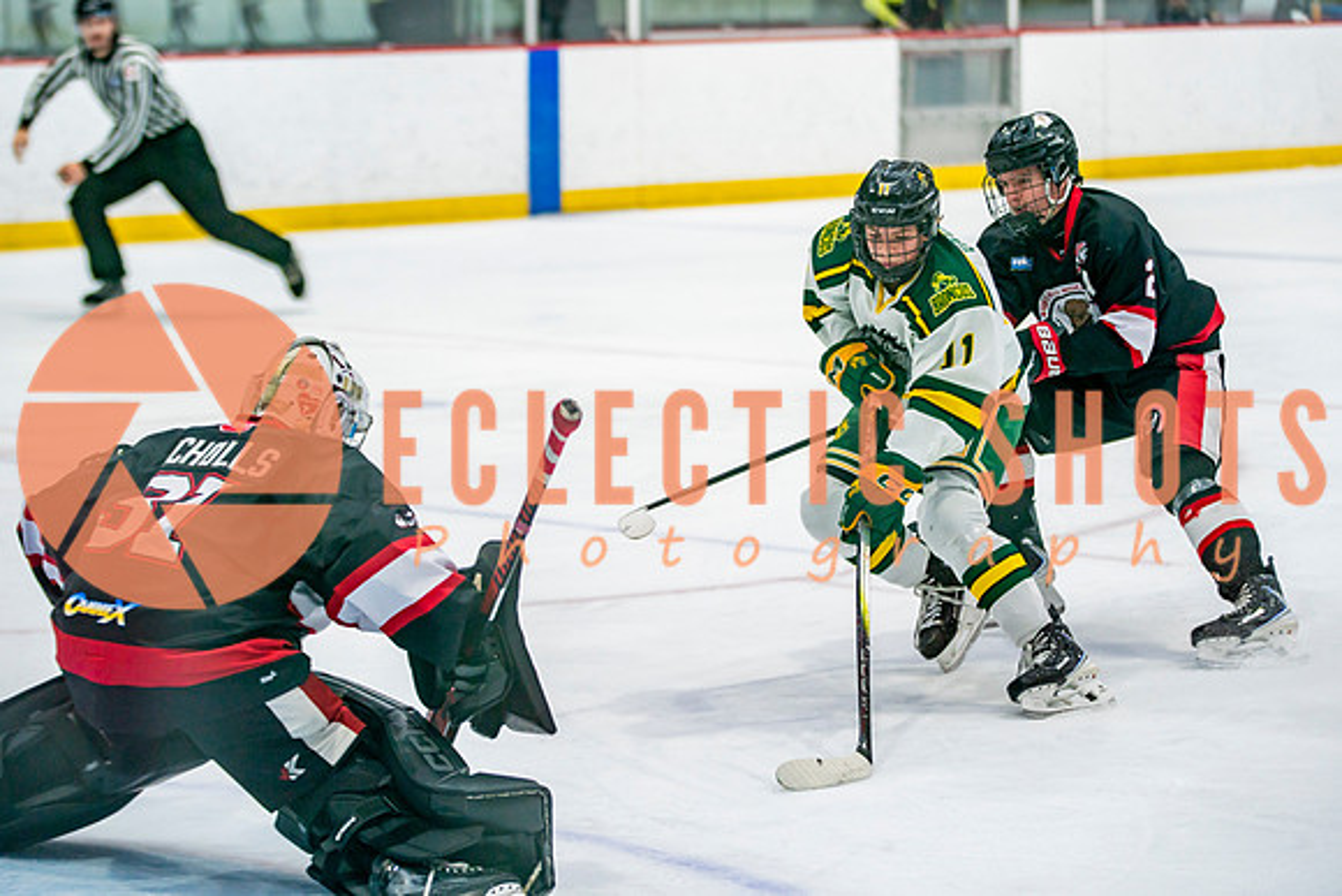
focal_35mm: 125
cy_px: 345
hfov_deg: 16.3
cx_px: 700
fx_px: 4677
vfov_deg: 10.9
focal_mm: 102
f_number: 2.8
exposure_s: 1/640
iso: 500
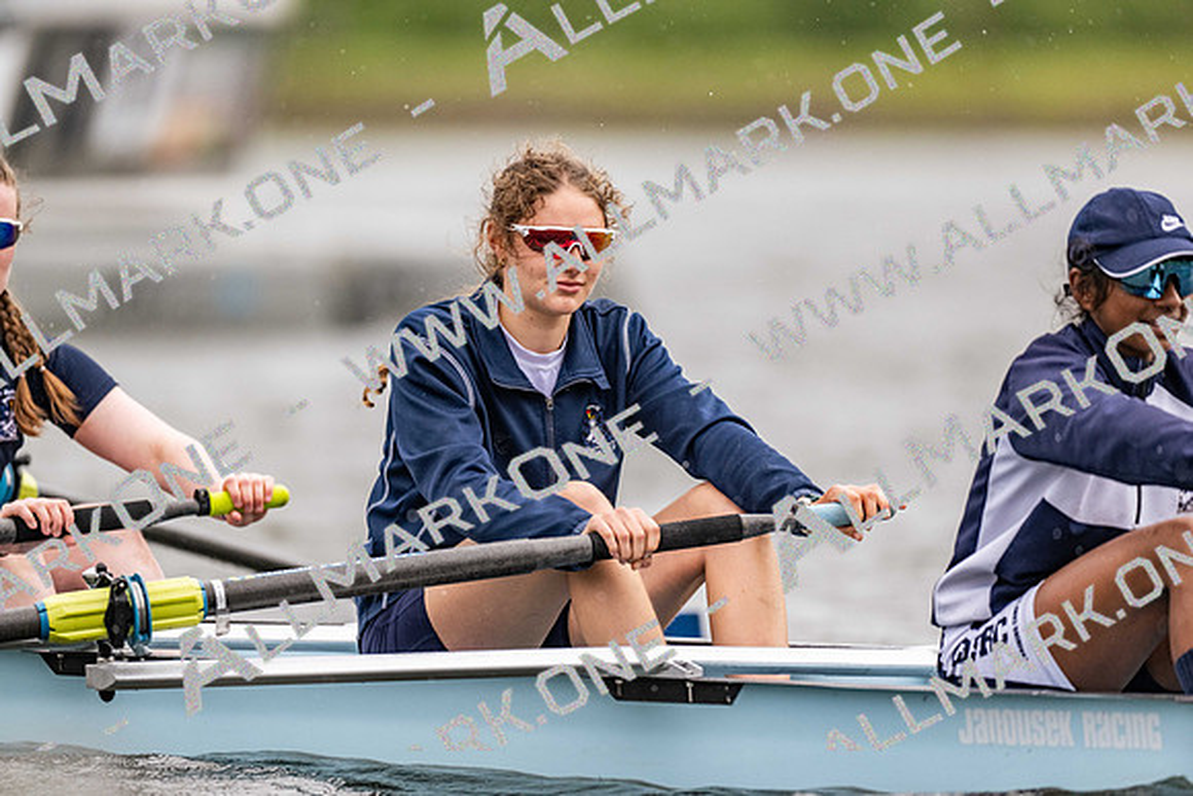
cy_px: 398
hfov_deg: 3.4
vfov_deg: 2.3
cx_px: 596
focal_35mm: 600
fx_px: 19887
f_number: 4
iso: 1000
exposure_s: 1/2500
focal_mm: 600
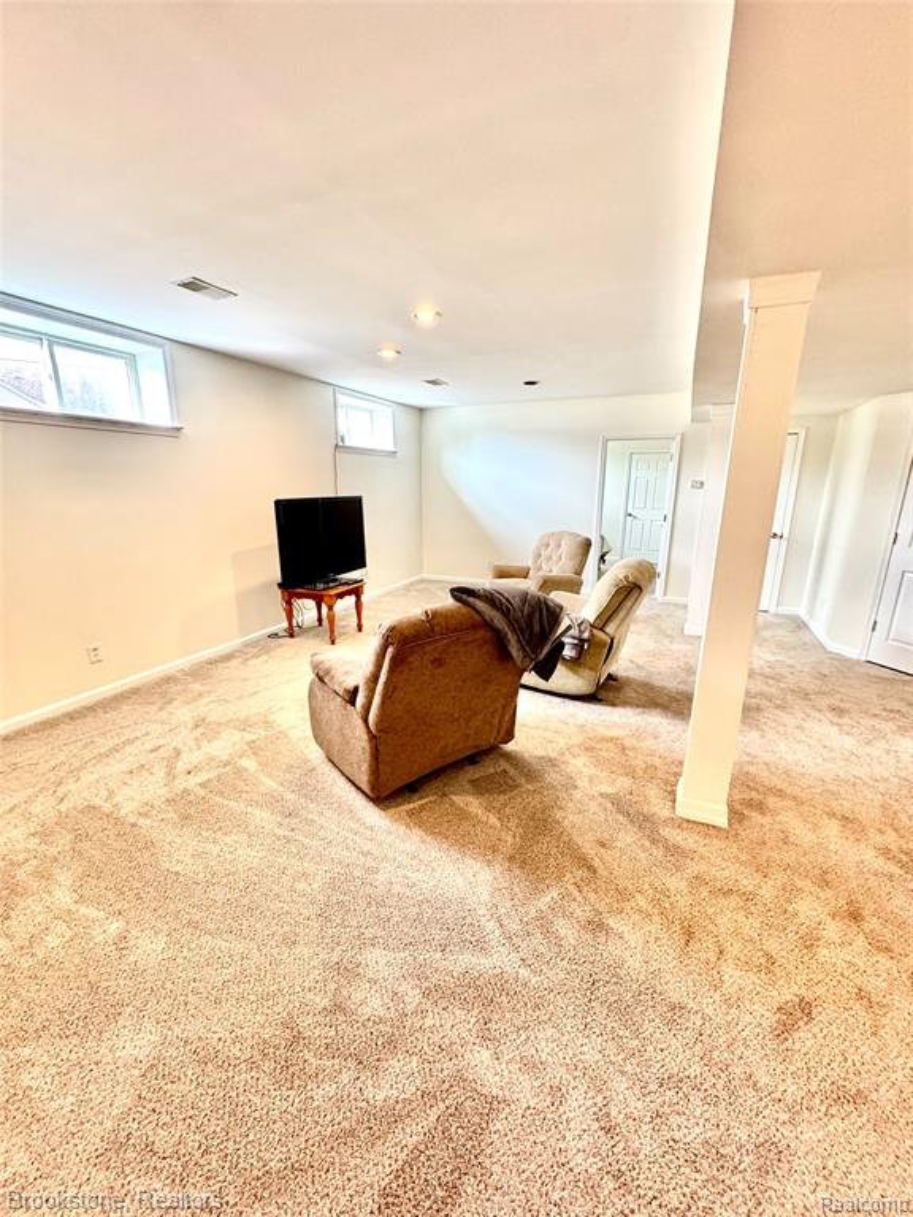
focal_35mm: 14
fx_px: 492
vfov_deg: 102.1
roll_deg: -0.7
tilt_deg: -15.2
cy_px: 608
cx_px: 456
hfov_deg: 85.7
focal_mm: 2.22
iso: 250
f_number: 2.2
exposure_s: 1/120
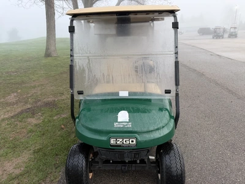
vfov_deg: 56.8
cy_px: 92
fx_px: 170
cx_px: 122
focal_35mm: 24
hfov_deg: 71.6
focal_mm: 6.76
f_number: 1.78
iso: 80
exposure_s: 1/491
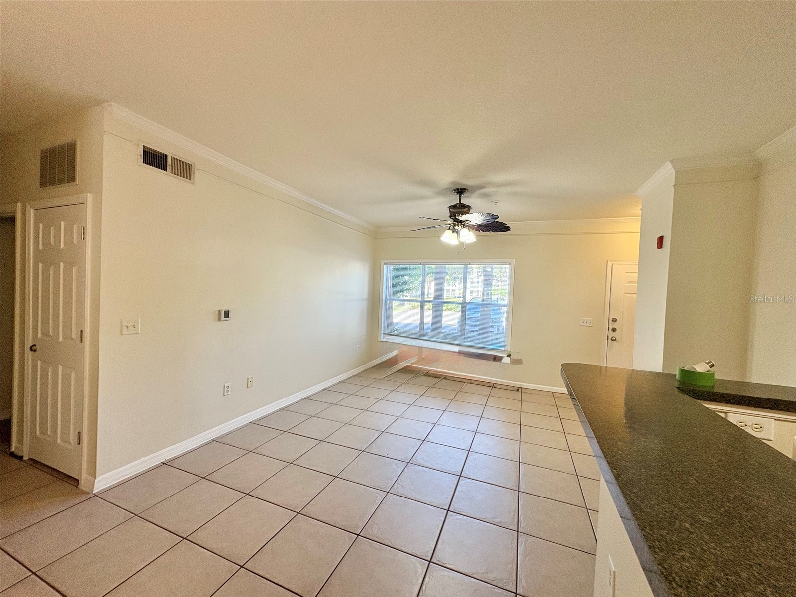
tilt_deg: -1.6
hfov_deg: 102.1
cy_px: 298
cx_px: 398
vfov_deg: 85.7
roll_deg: -2.2
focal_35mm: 14
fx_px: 322
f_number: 2.2
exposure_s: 1/120
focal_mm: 2.22
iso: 125
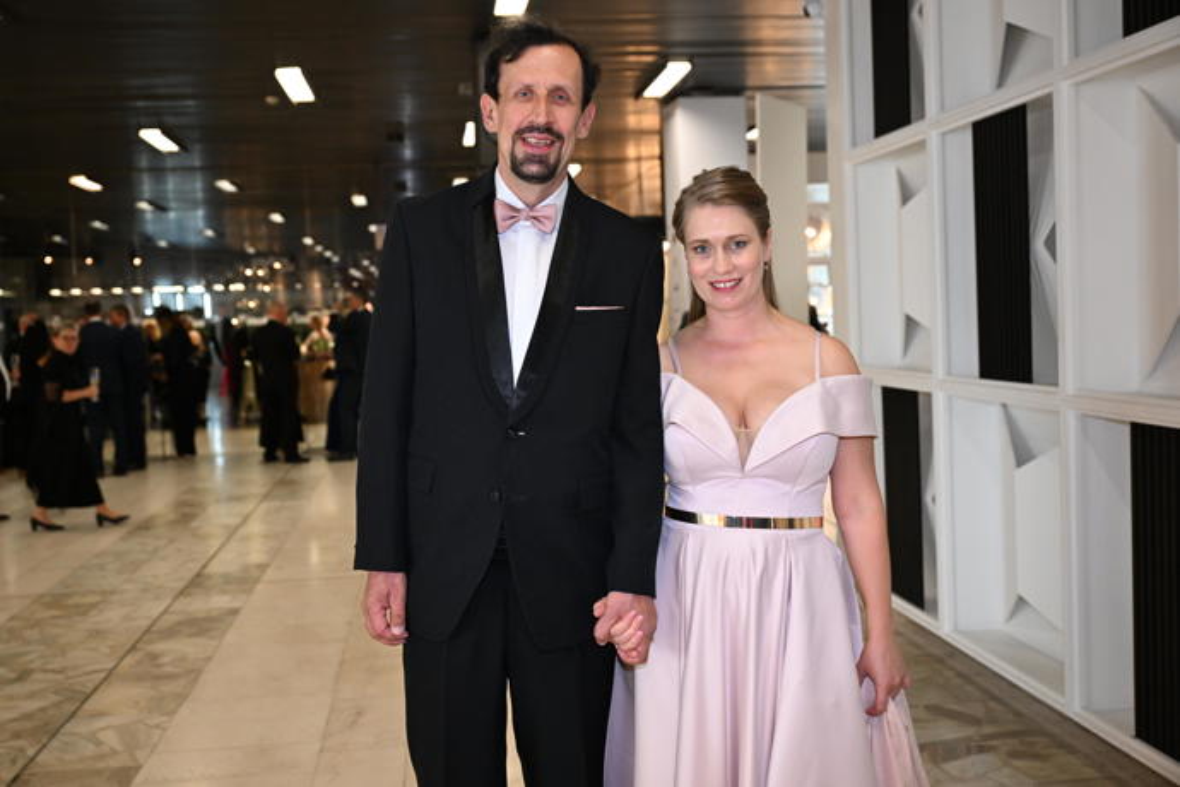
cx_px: 590
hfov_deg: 50.7
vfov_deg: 35.1
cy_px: 394
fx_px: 1245
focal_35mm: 38
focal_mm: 38
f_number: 3.5
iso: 2500
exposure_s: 1/160
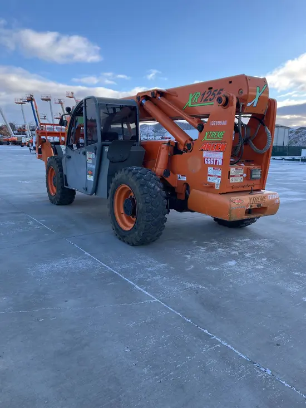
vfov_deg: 63.4
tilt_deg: -9.1
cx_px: 153
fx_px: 330
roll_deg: -1.3
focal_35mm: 28
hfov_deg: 49.8
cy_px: 204
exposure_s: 1/382
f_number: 1.8
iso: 32
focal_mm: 3.99
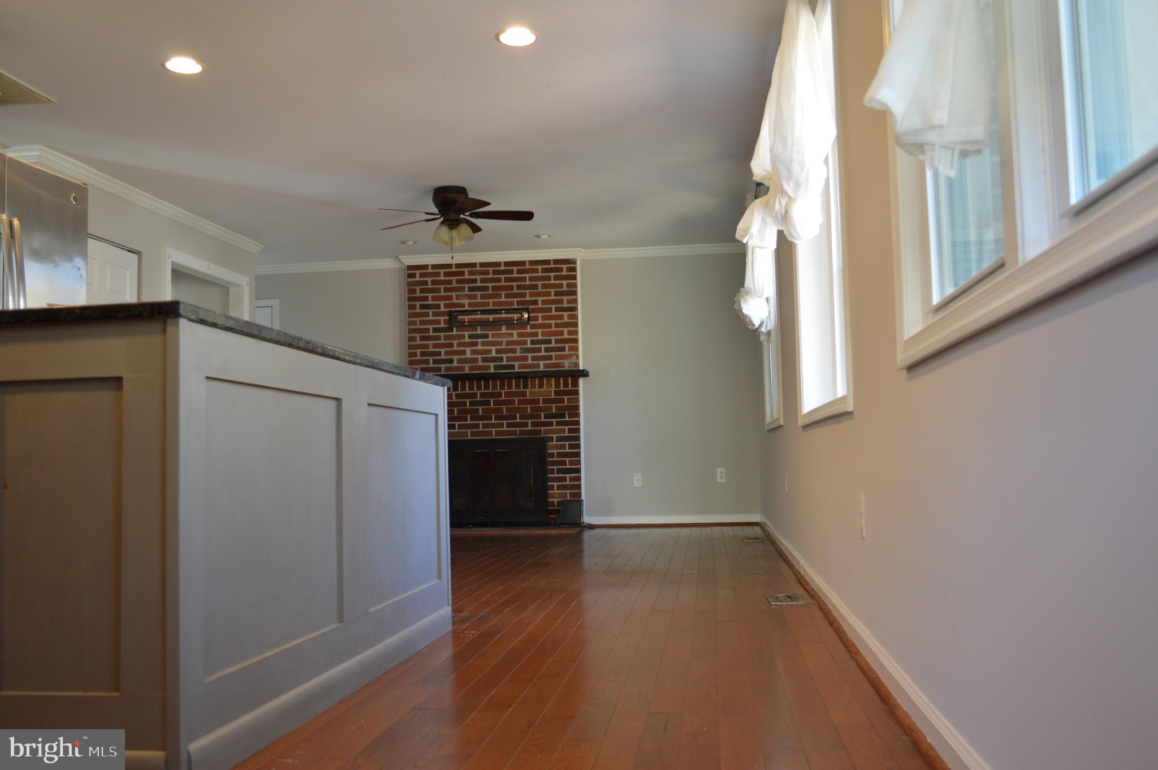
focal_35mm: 33
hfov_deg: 57.3
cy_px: 385
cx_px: 579
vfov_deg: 39.9
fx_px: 1060
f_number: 4
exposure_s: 1/30
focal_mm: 22
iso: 400
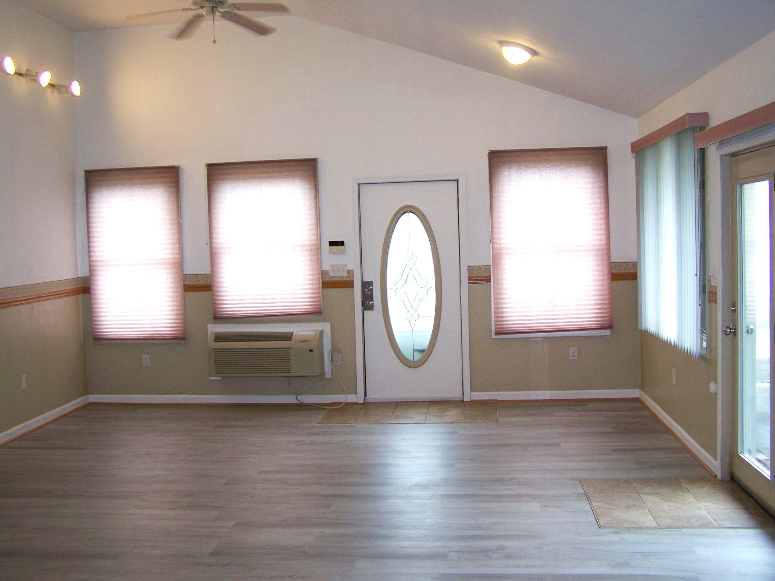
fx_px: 851
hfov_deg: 49.0
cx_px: 388
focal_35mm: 38
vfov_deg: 37.7
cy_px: 290
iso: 80
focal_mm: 6.3
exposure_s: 1/60
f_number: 2.8
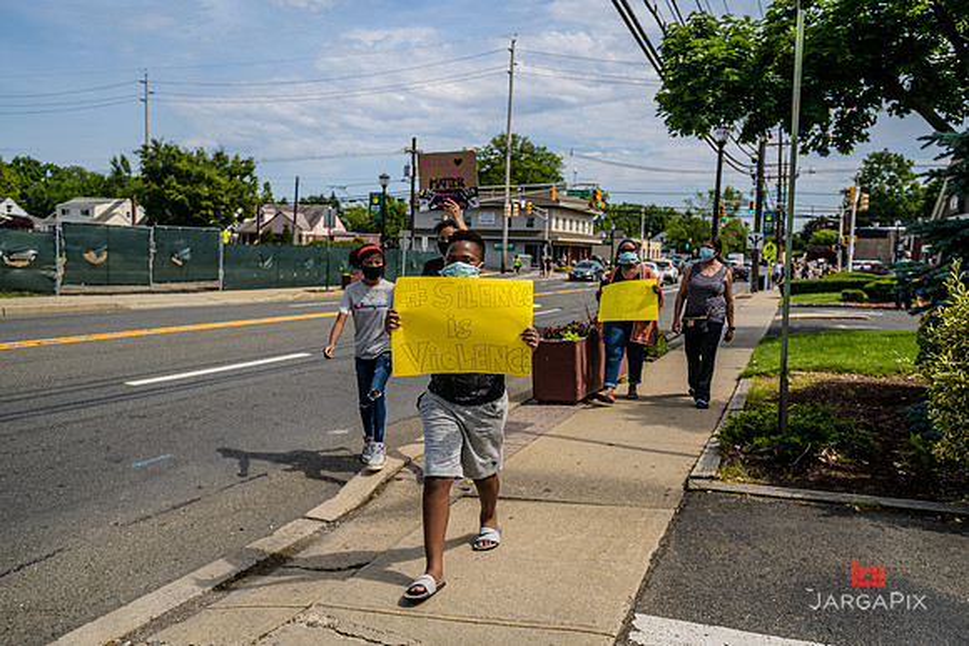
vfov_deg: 45.0
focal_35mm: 29
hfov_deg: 63.6
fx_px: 781
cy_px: 323
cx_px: 484
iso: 200
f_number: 4
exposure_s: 1/3200
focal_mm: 29
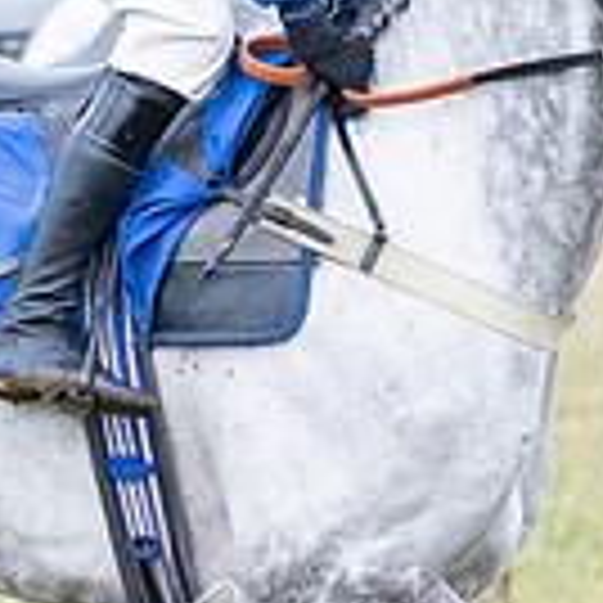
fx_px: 17442
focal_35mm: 885
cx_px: 677
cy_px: 685
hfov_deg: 2.0
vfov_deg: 2.0
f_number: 4
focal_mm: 101
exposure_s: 1/1000
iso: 1600
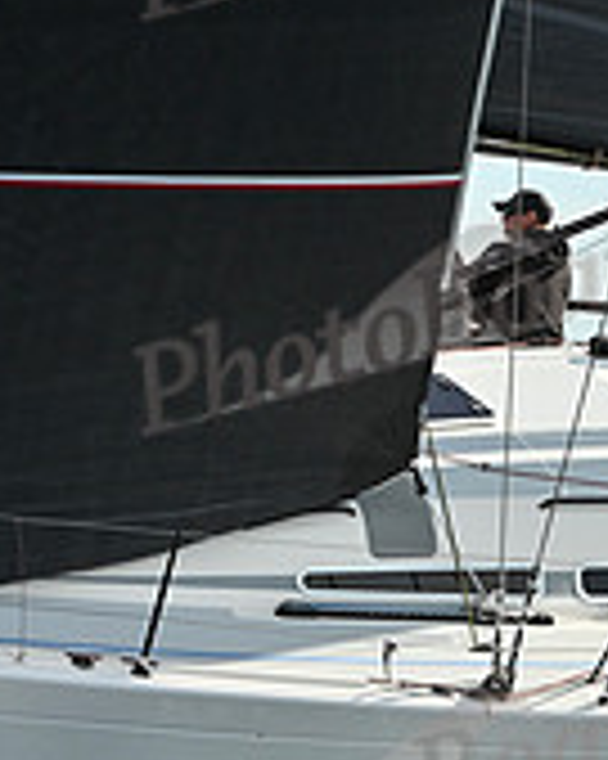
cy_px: 488
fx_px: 5088
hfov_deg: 6.7
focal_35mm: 226
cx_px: 1004
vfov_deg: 8.6
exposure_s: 1/1000
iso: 320
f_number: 9
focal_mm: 70
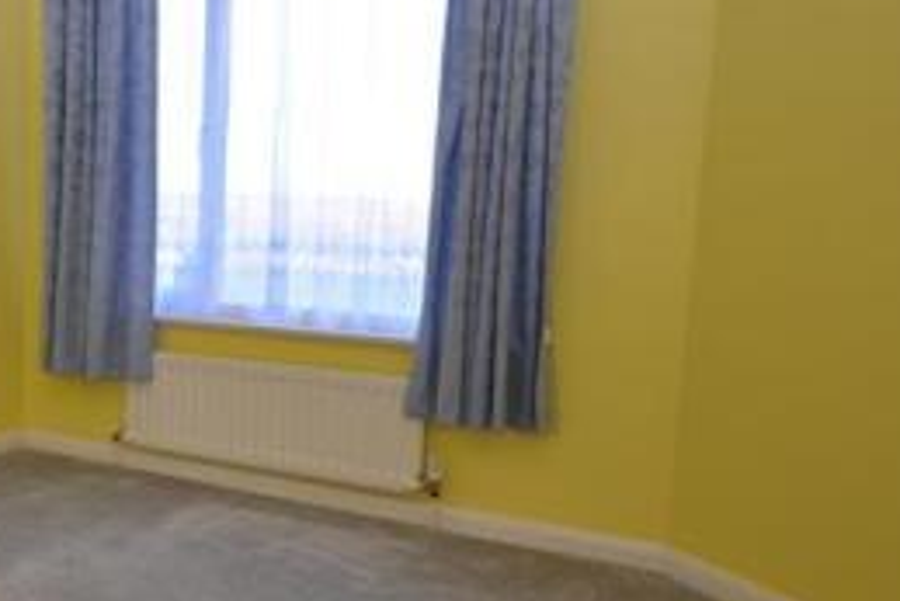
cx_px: 35
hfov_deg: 44.4
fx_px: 950
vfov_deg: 35.1
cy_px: 311
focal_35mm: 38
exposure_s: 1/60
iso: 320
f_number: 4
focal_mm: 10
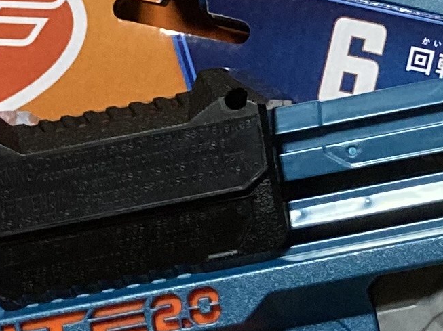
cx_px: 446
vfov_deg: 8.6
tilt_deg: -53.1
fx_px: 2213
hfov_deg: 11.3
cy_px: 56
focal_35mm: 173
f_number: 1.8
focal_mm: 3.99
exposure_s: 1/40
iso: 250
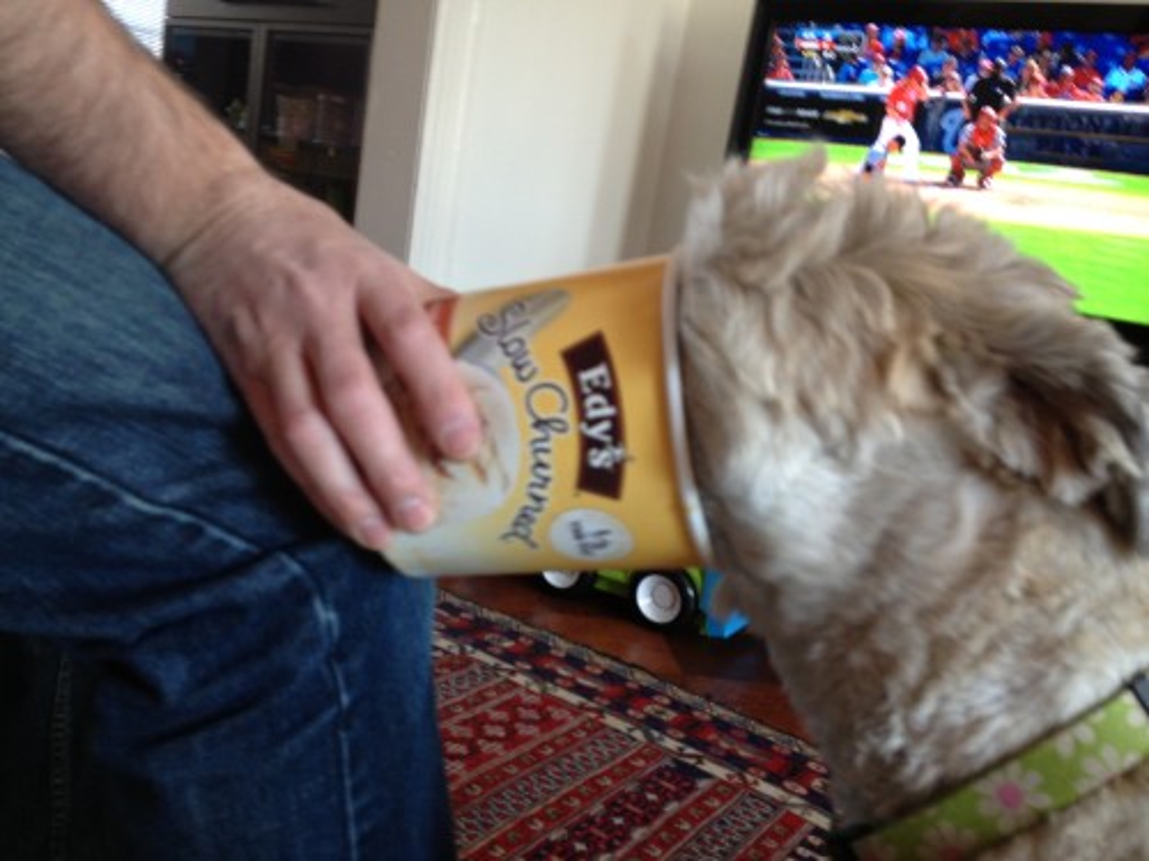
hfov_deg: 52.6
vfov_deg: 40.7
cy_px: 430
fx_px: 1162
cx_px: 574
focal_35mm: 35
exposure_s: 1/20
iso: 100
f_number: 2.4
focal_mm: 4.28
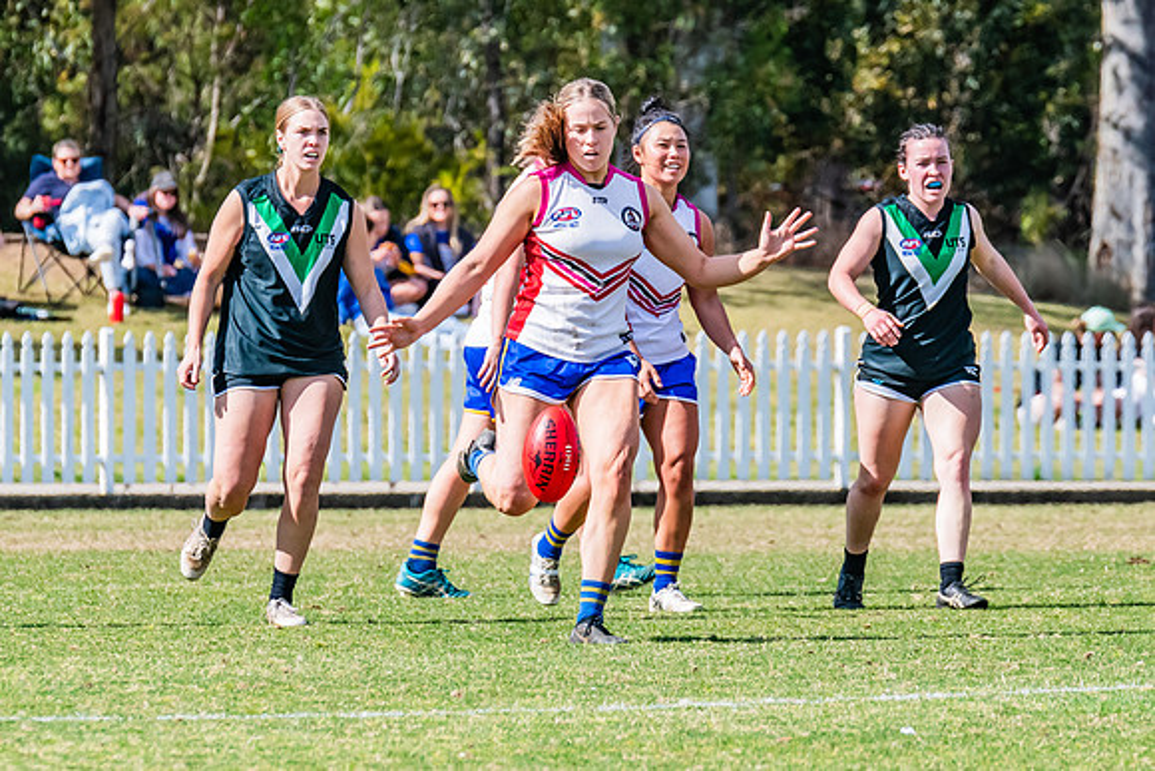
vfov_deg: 2.1
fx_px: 20887
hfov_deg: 3.2
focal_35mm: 651
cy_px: 342
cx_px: 627
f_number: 11
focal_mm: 360
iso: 800
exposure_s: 1/1250
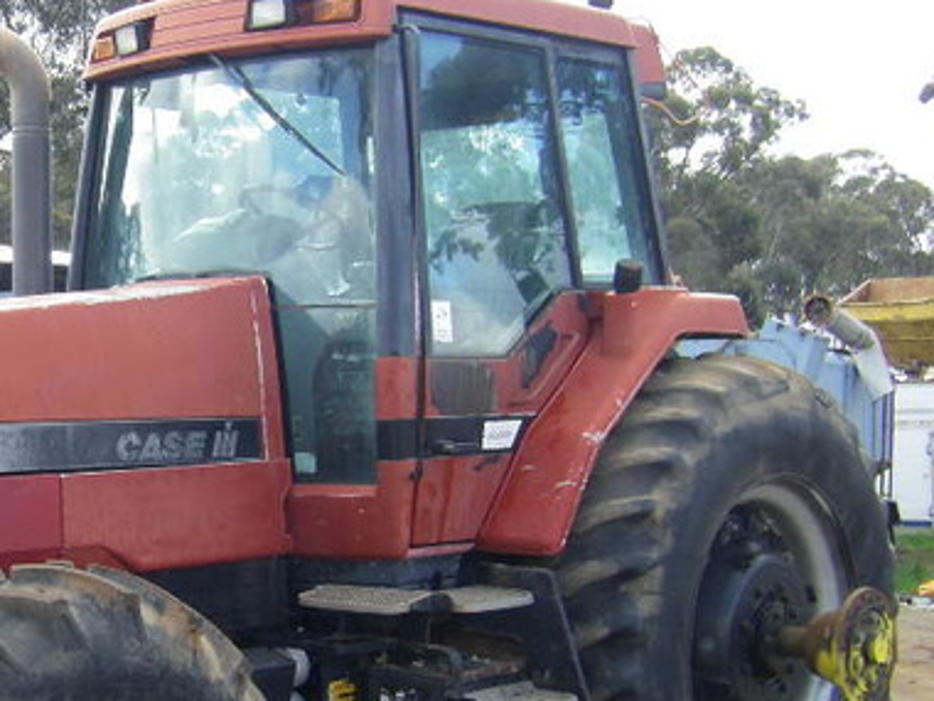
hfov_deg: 23.9
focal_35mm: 80
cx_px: 152
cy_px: 497
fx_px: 2159
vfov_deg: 18.4
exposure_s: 1/100
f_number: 3.5
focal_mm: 6.3
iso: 64
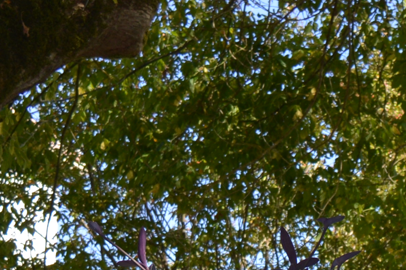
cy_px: 661
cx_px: 613
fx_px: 2096
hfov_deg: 10.7
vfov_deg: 6.9
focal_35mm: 186
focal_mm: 24
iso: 100
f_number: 6.3
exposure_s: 1/200
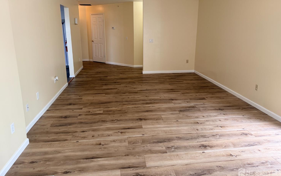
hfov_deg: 70.4
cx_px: 142
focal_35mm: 26
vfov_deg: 47.4
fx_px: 199
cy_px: 74
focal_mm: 6.76
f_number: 1.78
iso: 160
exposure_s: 1/121
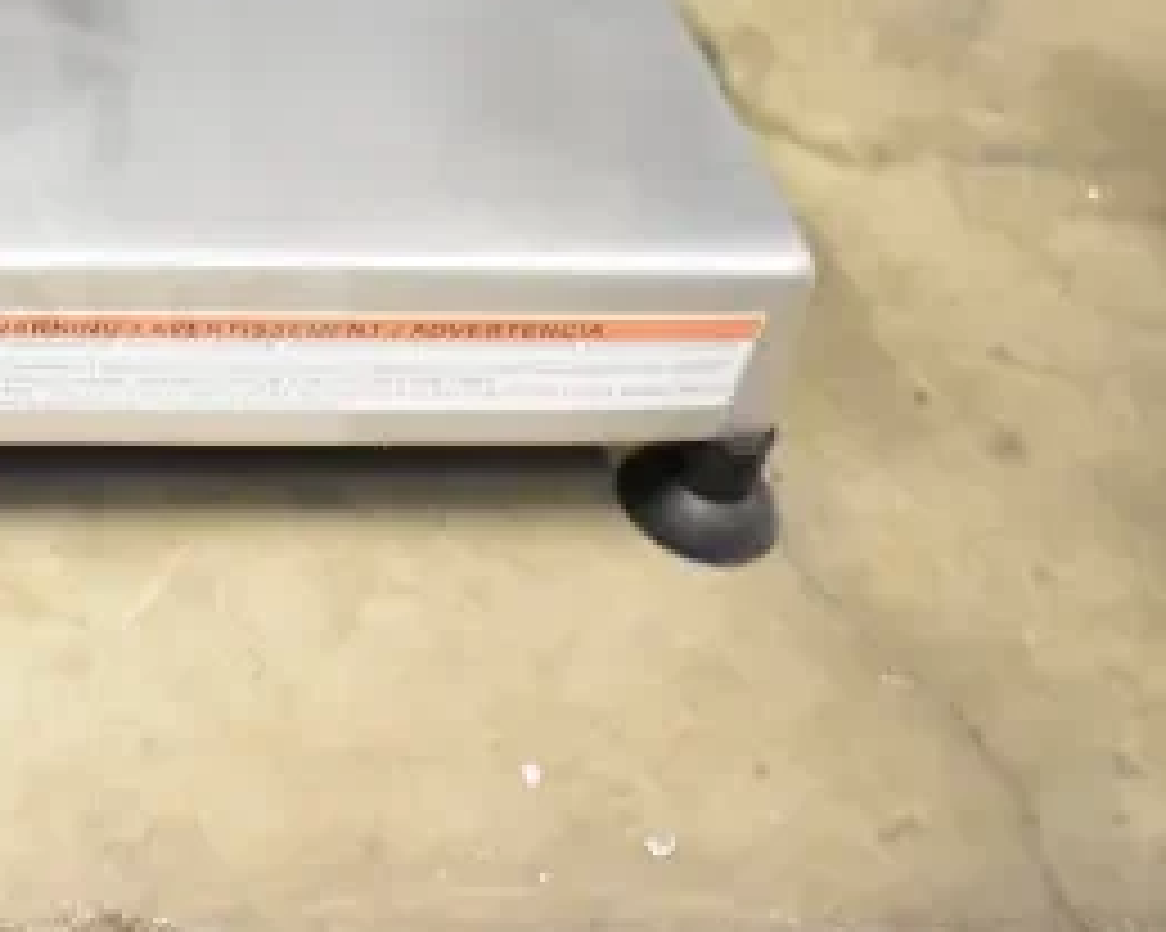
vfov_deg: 20.5
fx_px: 2518
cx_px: -162
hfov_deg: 24.1
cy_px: 88
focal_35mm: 73
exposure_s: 1/30
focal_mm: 22
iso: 3200
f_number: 3.8
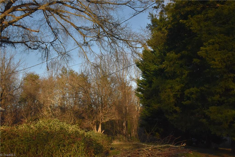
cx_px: 118
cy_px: 78
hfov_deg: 48.5
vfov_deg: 33.4
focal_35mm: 40
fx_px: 261
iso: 5000
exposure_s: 1/1250
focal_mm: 40
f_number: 16
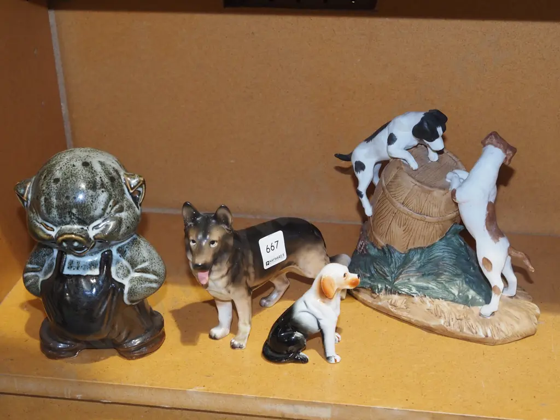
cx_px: 280
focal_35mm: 58
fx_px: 938
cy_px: 210
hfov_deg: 33.2
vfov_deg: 25.2
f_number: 5.6
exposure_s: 1/60
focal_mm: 29
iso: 1600
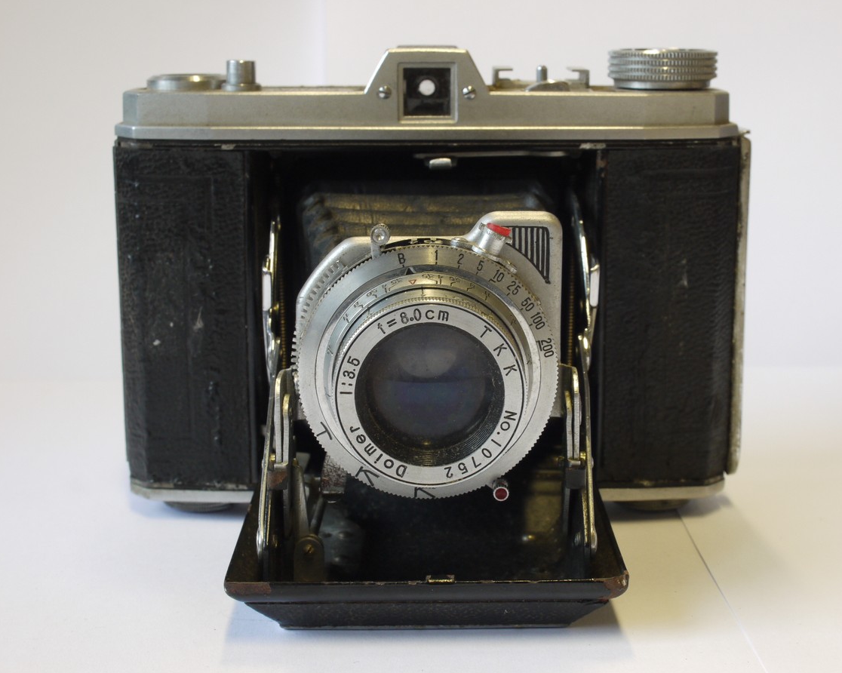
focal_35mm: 63
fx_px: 1569
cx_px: 445
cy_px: 337
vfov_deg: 24.2
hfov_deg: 30.0
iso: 400
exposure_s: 1/13
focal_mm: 30
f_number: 11
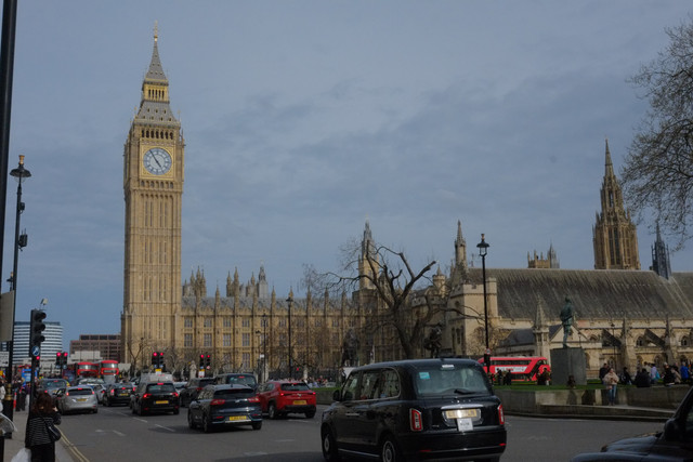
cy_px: 231
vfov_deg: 32.6
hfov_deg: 47.4
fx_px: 789
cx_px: 346
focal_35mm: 41
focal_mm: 27
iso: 3200
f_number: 16
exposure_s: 1/2900
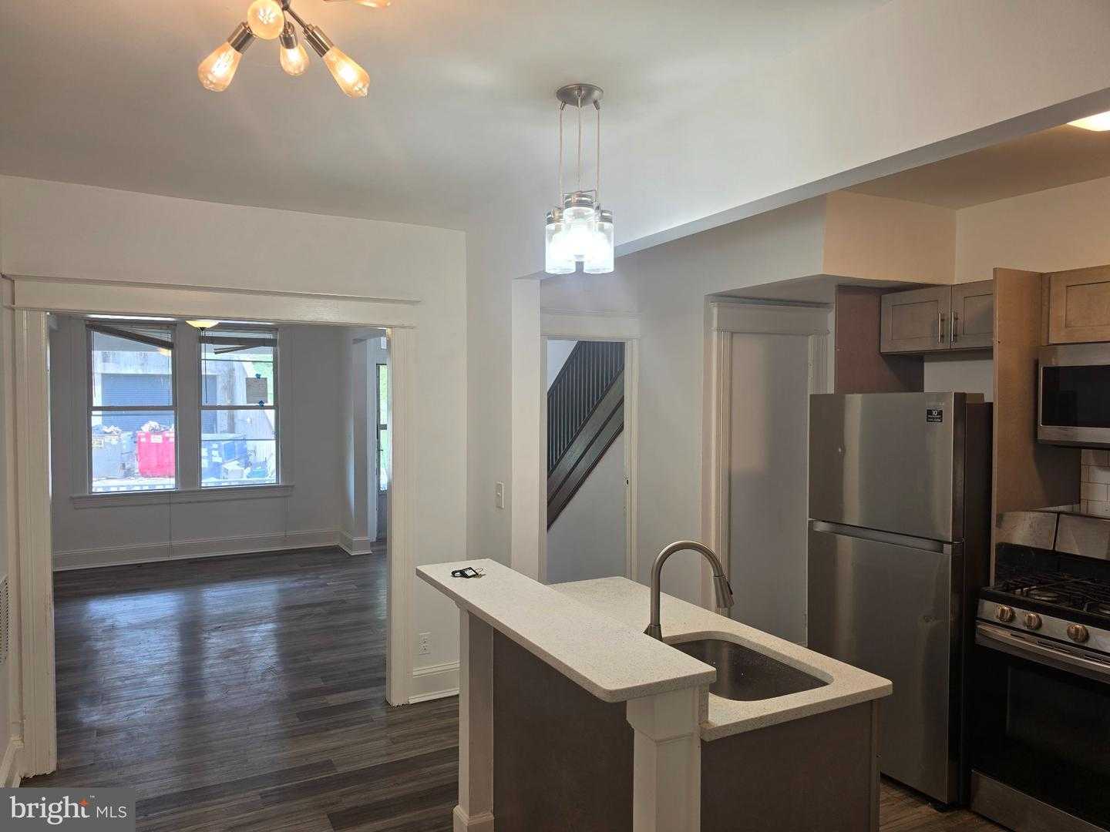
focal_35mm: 23
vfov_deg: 58.9
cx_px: 555
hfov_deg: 73.9
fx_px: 738
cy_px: 416
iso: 40
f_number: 1.4
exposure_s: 1/120
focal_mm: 6.5
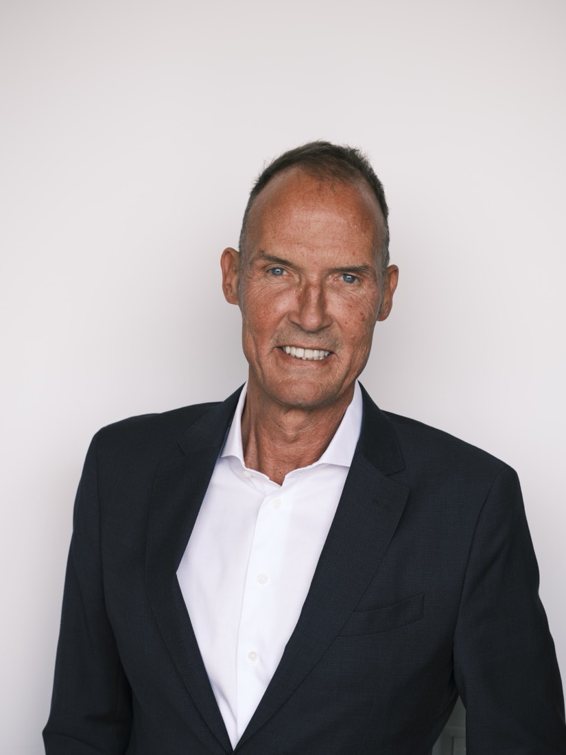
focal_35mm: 79
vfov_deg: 24.7
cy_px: 378
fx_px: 1722
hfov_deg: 18.7
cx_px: 283
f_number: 6.4
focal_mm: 100
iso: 640
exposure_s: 1/250
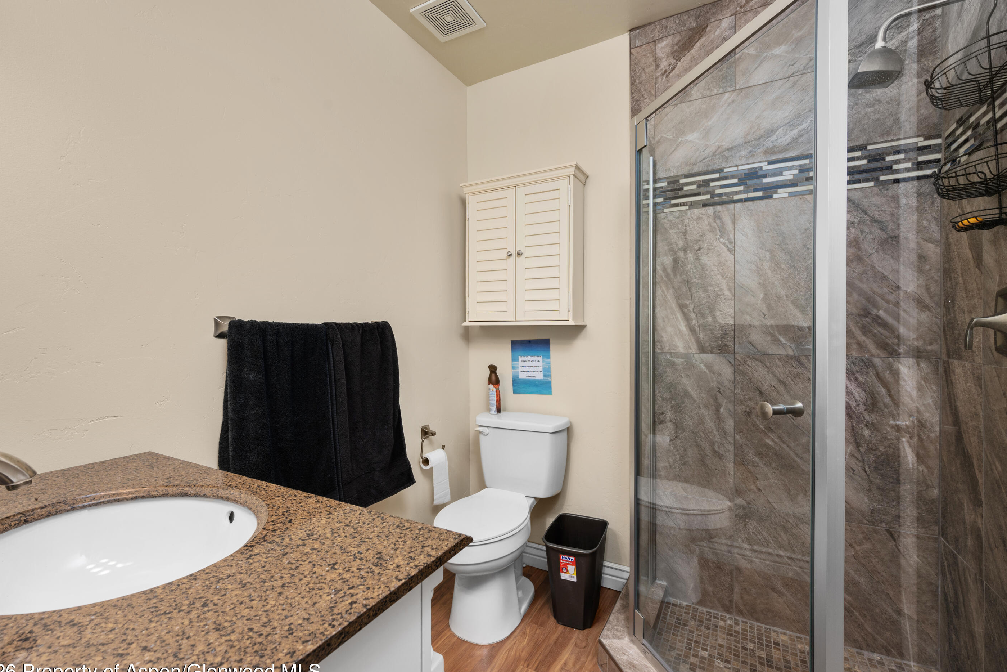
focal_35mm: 15
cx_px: 496
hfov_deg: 100.4
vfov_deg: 77.3
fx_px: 420
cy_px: 345
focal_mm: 14
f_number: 8
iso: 320
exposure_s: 1/3
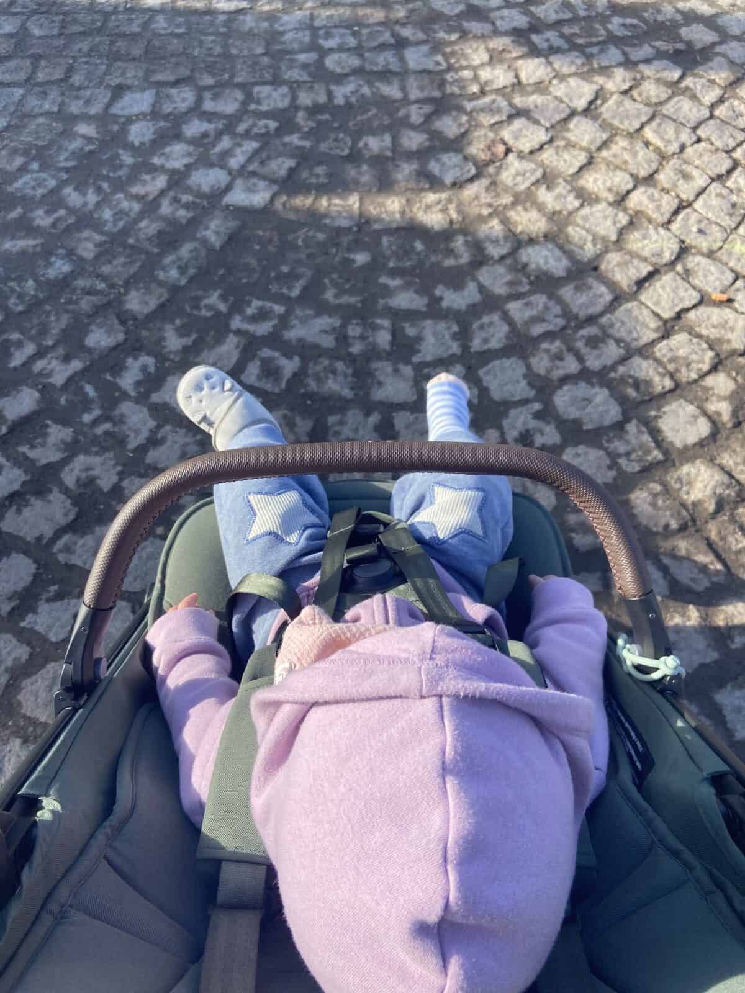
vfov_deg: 67.3
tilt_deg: -60.3
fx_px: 746
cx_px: 372
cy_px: 496
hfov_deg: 53.1
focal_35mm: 26
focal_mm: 4.25
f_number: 1.8
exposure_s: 1/1007
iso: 32
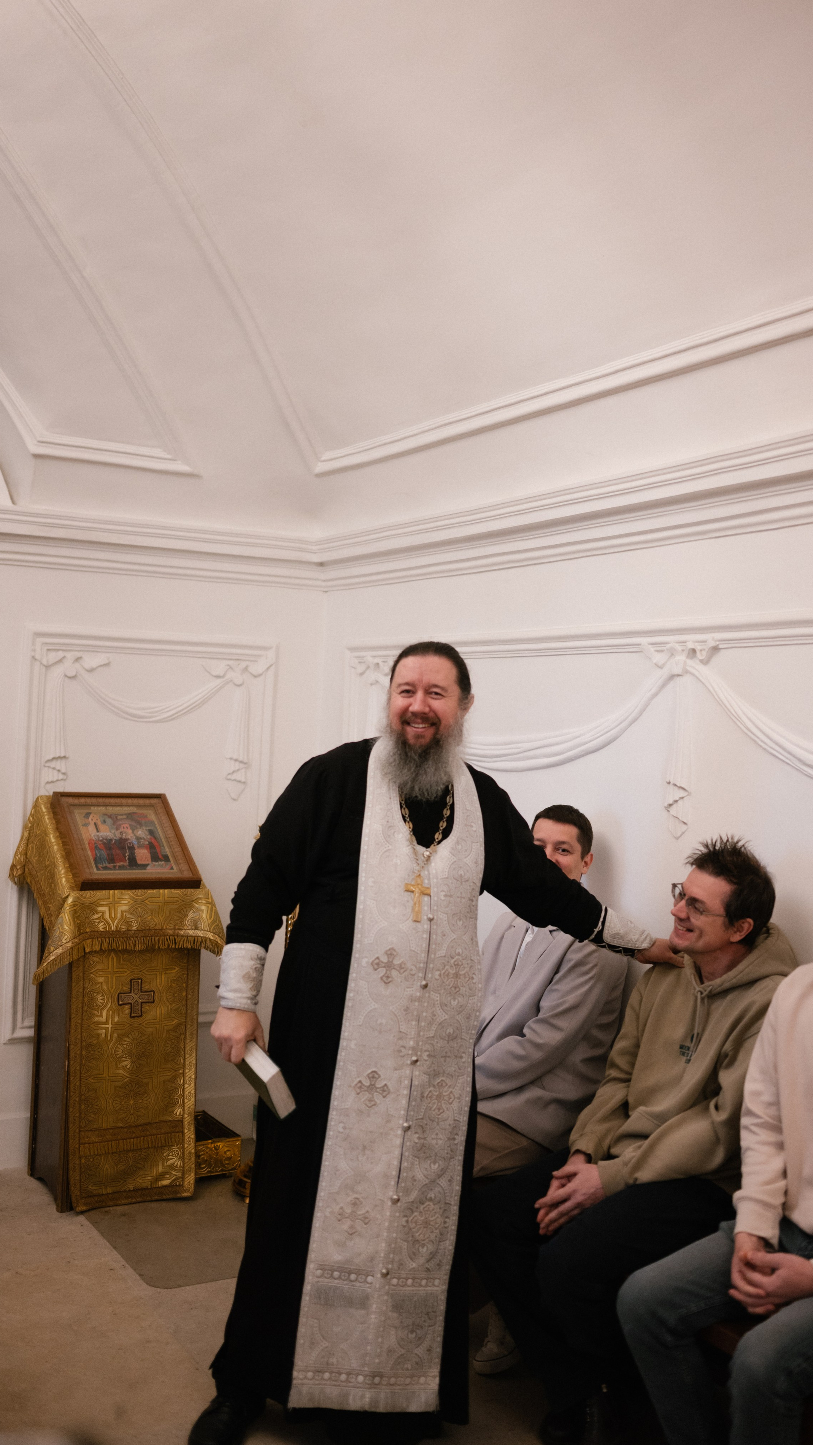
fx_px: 1418
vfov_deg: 54.0
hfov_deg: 32.0
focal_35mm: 37
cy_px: 720
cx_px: 448
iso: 1000
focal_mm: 35
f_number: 1.8
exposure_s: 1/250
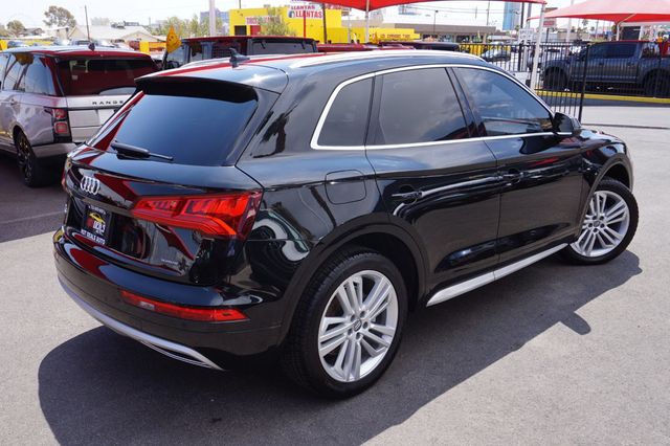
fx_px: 586
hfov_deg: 59.5
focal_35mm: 32
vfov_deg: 41.7
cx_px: 335
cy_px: 223
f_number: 10
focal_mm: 21
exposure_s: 1/80
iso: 100
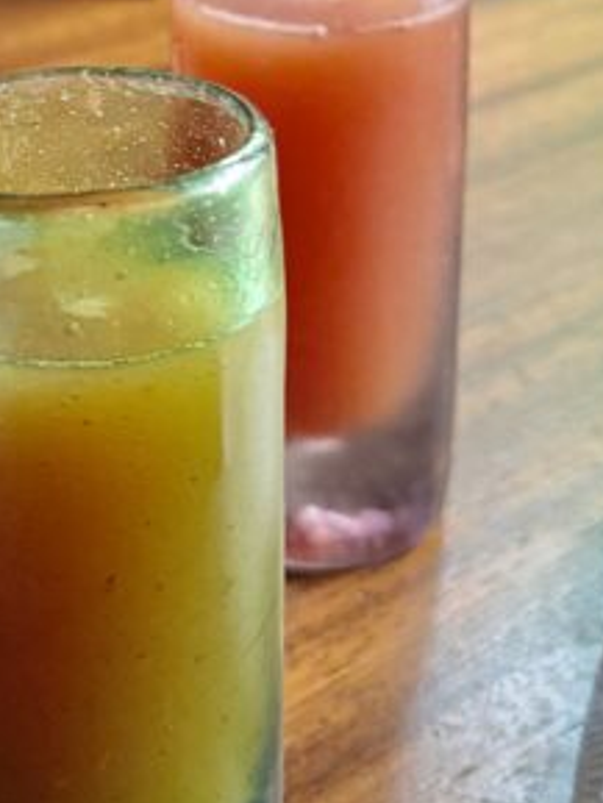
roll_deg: -1.0
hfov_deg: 17.3
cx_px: 195
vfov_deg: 22.0
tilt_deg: -16.4
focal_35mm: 85
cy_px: -31
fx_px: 1973
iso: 640
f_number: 1.78
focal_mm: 6.76
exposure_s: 1/40
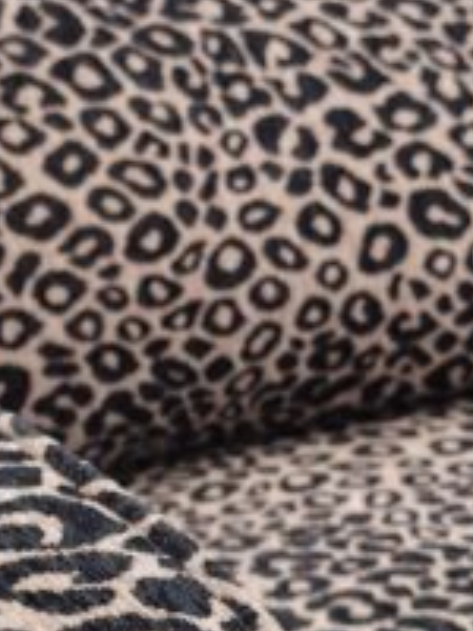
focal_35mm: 92
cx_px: 50
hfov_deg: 15.9
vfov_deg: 21.1
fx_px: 1676
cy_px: 164
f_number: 1.8
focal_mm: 6.4
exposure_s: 1/100
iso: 400
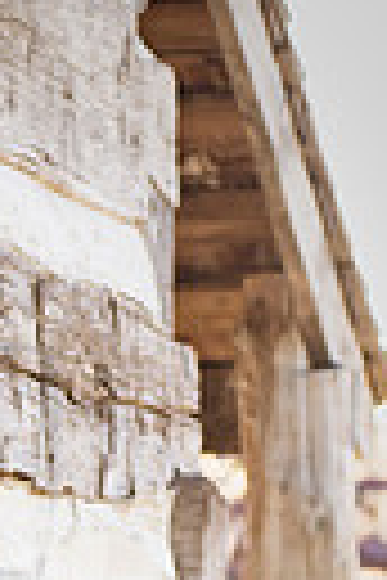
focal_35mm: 279
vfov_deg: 7.3
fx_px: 4499
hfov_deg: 4.9
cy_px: 859
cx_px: -135
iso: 800
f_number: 4.5
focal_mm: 80
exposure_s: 1/500
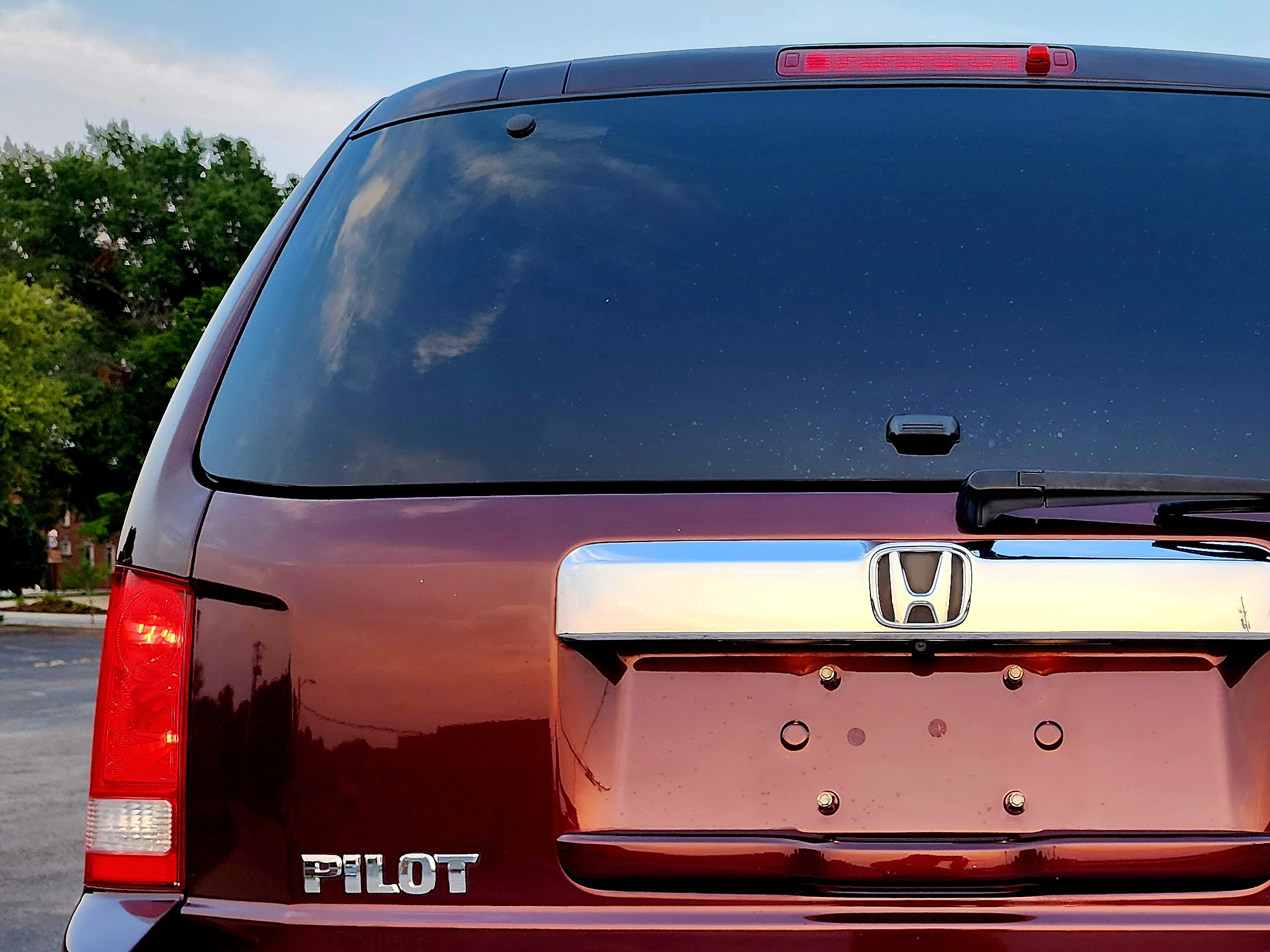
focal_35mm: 41
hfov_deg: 44.5
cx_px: 928
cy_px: 720
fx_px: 1504
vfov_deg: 34.4
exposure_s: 1/182
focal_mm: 6.4
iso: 100
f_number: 1.8
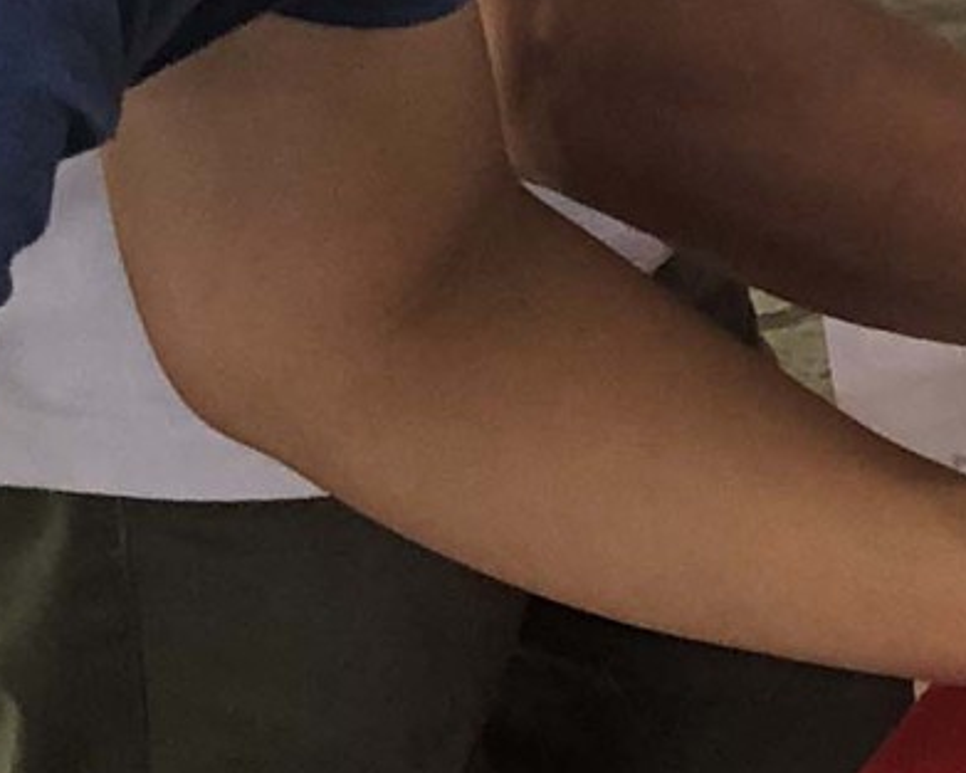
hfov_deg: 9.6
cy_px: -168
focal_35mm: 179
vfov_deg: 8.5
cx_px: 2261
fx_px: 5119
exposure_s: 1/60
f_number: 1.8
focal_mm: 4
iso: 250
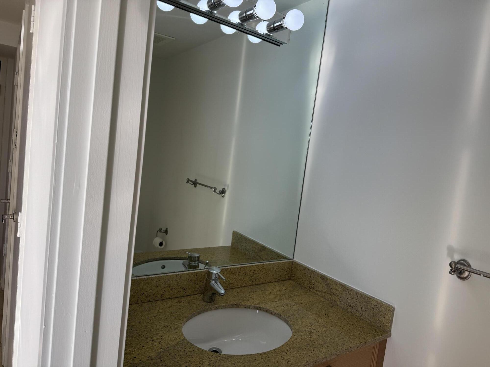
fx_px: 340
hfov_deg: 71.6
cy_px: 184
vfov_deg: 56.8
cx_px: 245
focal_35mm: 24
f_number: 1.78
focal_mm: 6.76
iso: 80
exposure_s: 1/491
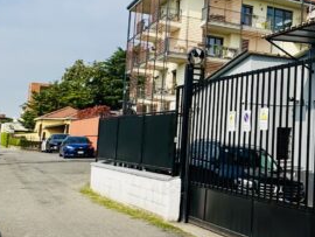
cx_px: 360
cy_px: 97
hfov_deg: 31.4
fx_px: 483
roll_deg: -1.5
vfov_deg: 27.5
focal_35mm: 53
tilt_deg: +6.2
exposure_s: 1/3546
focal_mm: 2.22
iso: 50
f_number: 2.2
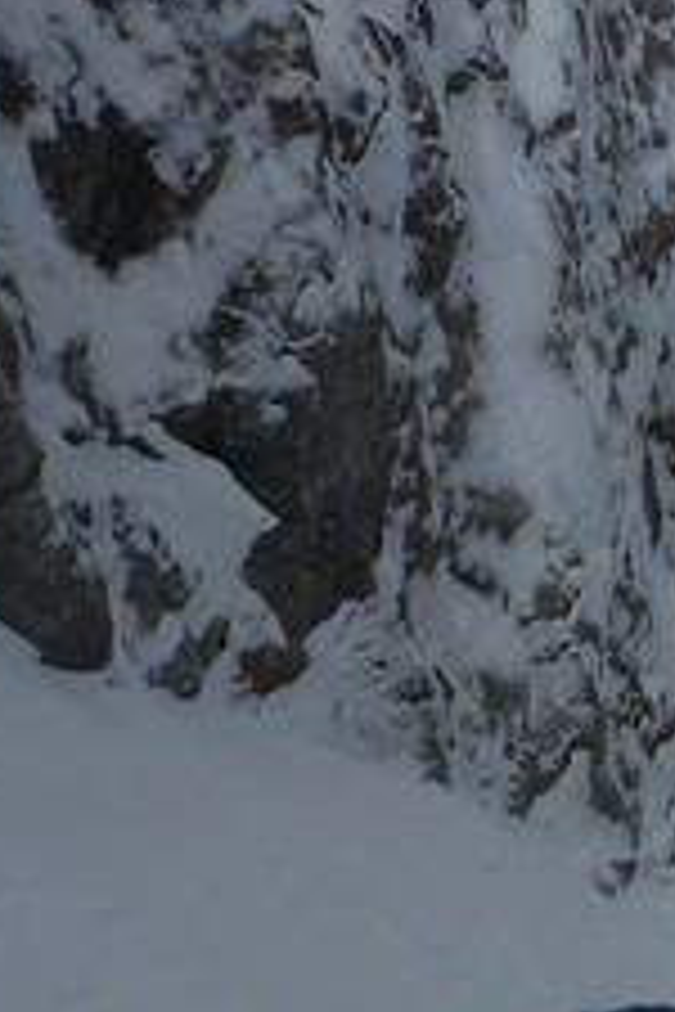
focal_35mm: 125
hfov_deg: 10.6
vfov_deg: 15.8
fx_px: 3515
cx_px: 972
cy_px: 1167
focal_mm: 5
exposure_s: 1/1600
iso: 80
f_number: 6.3
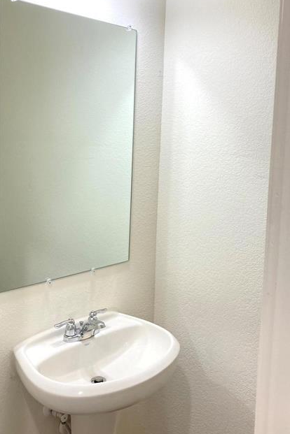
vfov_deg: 52.9
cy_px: 180
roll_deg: -2.3
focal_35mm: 36
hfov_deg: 36.9
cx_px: 145
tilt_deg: -5.1
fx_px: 435
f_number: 1.8
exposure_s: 1/60
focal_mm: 3.99
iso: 64
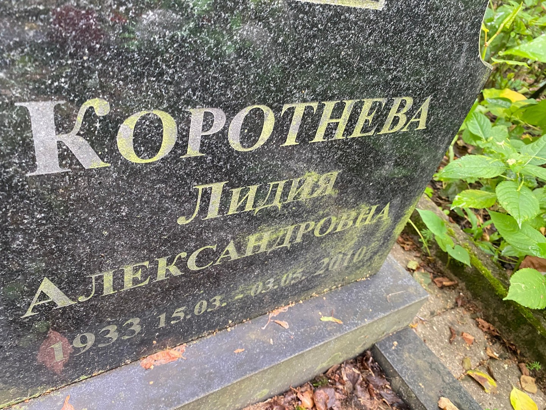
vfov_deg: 53.1
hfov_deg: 67.3
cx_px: 273
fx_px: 410
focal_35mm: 26
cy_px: 205
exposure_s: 1/60
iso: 320
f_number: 1.8
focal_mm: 4.25
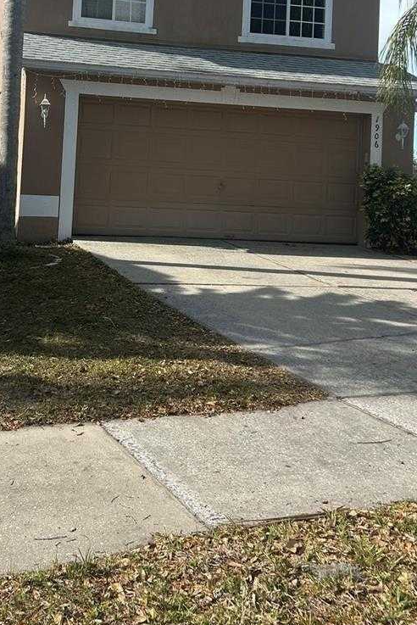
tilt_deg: +1.8
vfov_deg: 42.8
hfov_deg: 30.2
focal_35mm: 44
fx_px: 764
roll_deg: -2.9
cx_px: 120
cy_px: 139
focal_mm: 5.7
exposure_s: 1/3460
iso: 50
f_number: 1.5
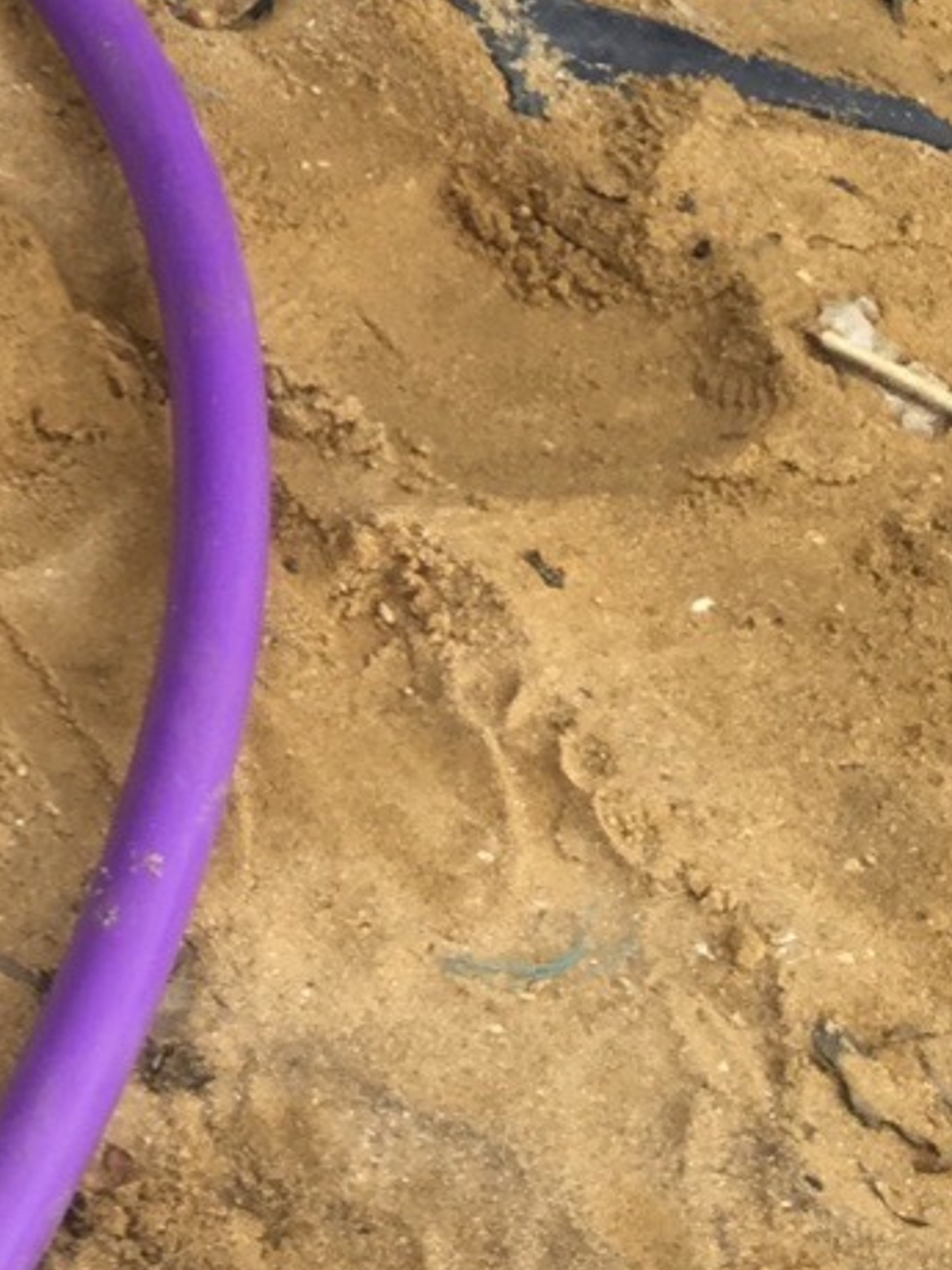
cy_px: -596
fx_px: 4730
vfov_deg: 14.3
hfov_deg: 10.6
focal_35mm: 129
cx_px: -894
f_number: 2.2
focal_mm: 4.15
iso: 25
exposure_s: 1/427
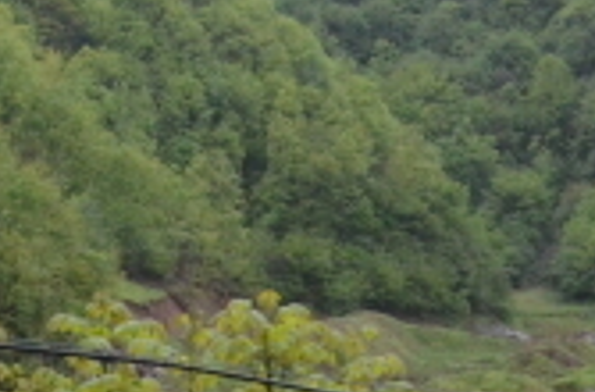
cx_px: 89
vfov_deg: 8.1
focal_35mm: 166
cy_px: -146
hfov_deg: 12.4
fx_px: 2733
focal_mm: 18
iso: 1600
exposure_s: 1/1000
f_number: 4.5
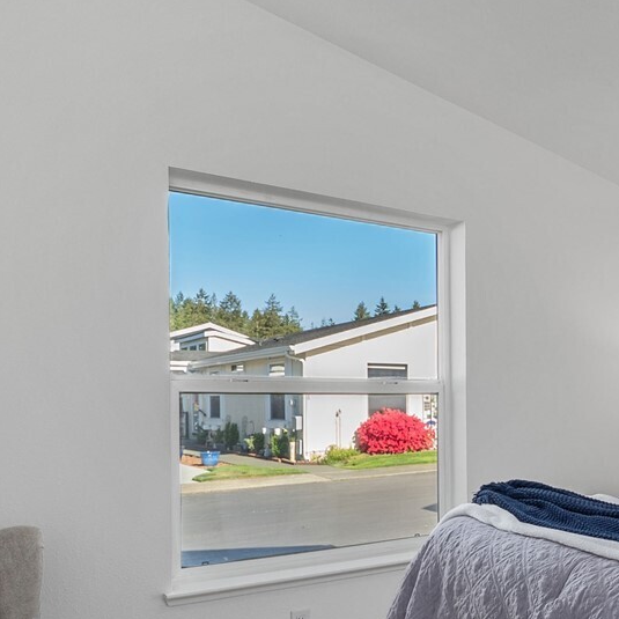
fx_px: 708
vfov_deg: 46.4
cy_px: 418
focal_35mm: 35
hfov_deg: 40.9
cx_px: 627
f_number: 7.1
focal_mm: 13
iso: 1000
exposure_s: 1/30
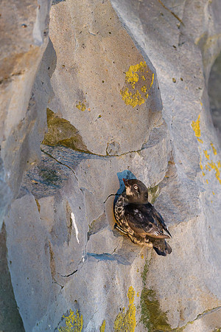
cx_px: 129
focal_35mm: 1187
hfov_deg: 1.2
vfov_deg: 1.7
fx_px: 10928
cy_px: 201
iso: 800
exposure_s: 1/500
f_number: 4.5
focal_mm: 400
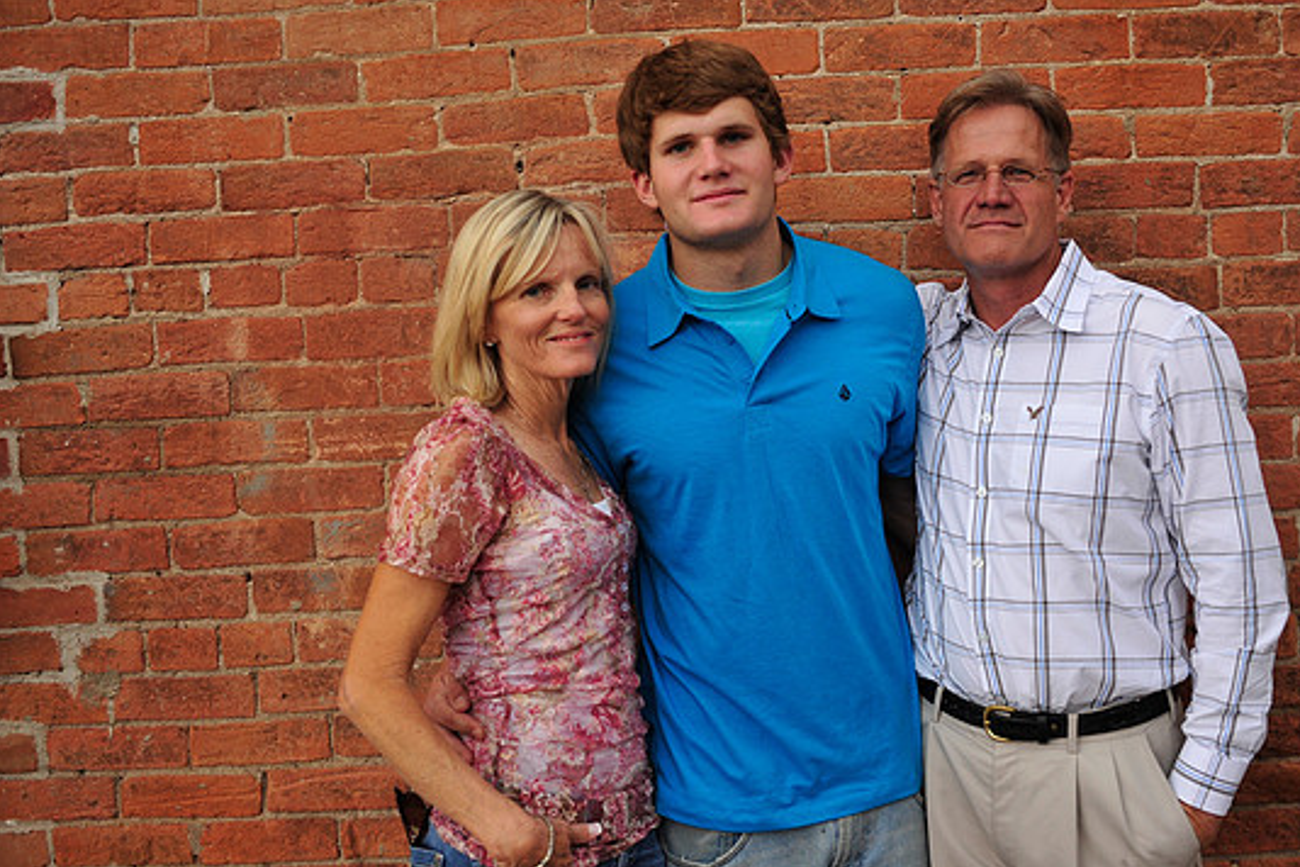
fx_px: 1372
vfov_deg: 35.1
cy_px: 424
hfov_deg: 50.7
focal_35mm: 38
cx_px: 699
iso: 1000
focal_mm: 35
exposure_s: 1/400
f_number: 4.5
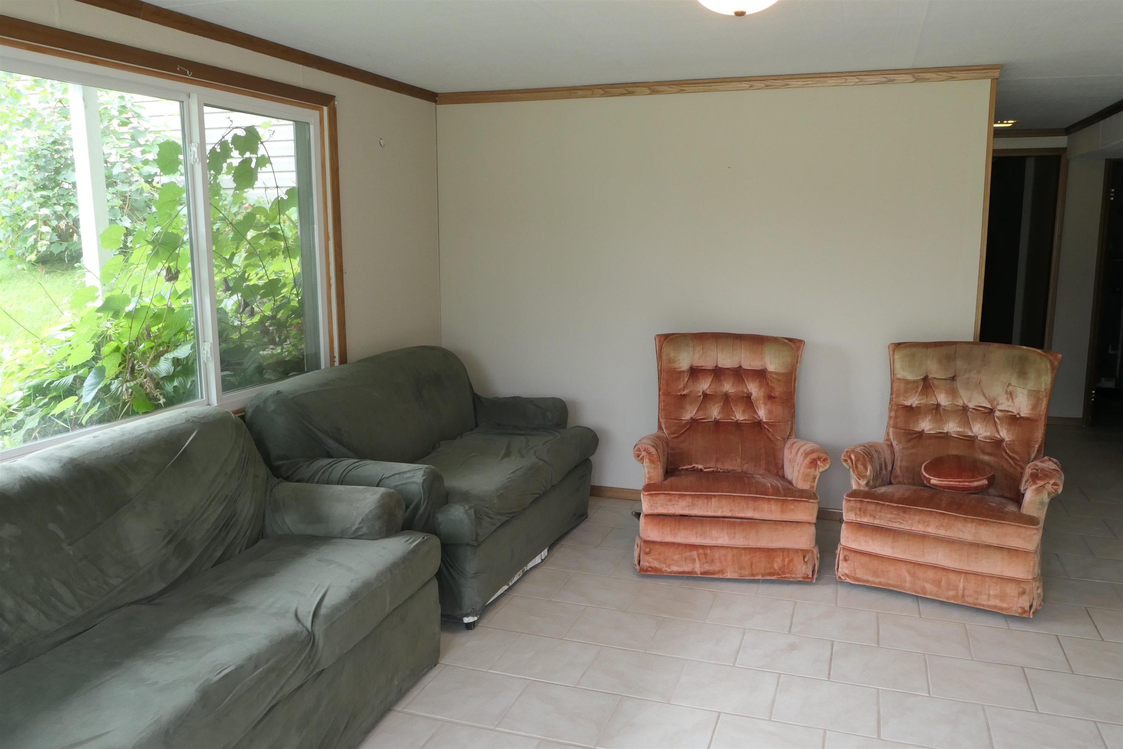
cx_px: 562
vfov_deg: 46.4
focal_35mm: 28
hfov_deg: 65.5
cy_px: 374
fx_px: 873
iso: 800
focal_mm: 10.2
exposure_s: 1/60
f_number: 7.1
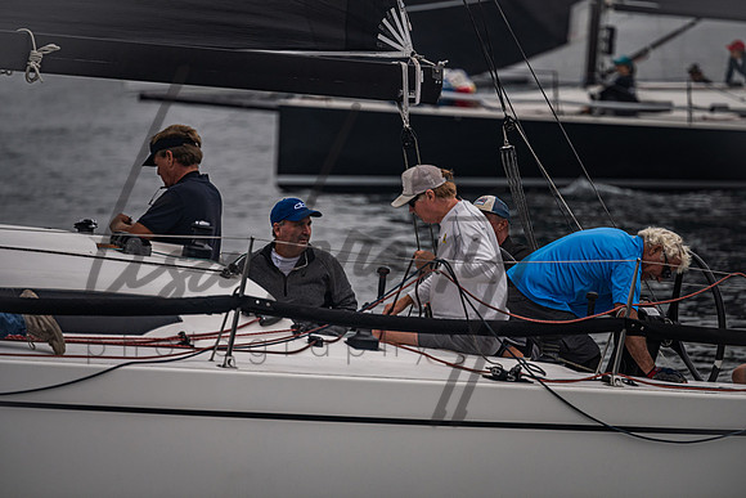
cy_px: 249
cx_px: 373
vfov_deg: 3.4
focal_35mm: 400
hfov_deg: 5.2
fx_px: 8290
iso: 400
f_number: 5.6
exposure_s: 1/5000
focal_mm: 400
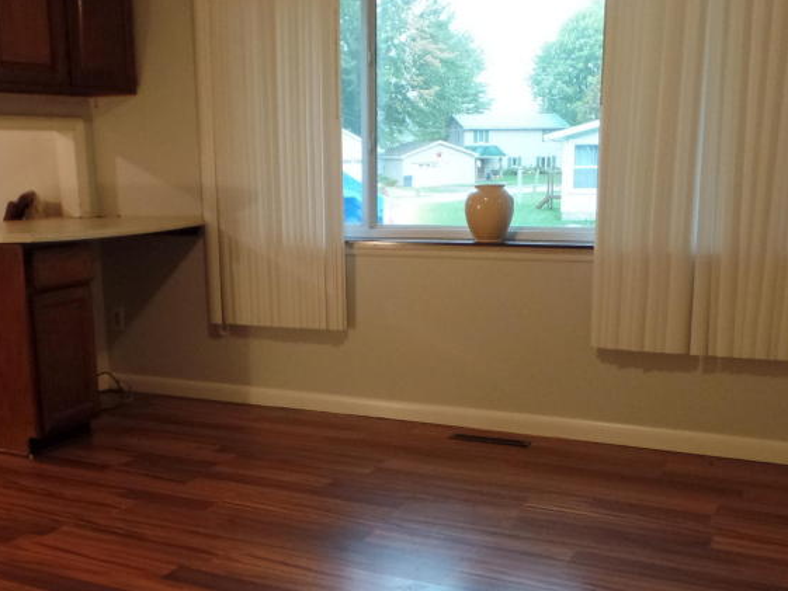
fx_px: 956
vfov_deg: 34.1
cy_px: 389
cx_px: 306
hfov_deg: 44.5
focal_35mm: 42
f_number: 2.8
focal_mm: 4.1
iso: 400
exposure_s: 1/30
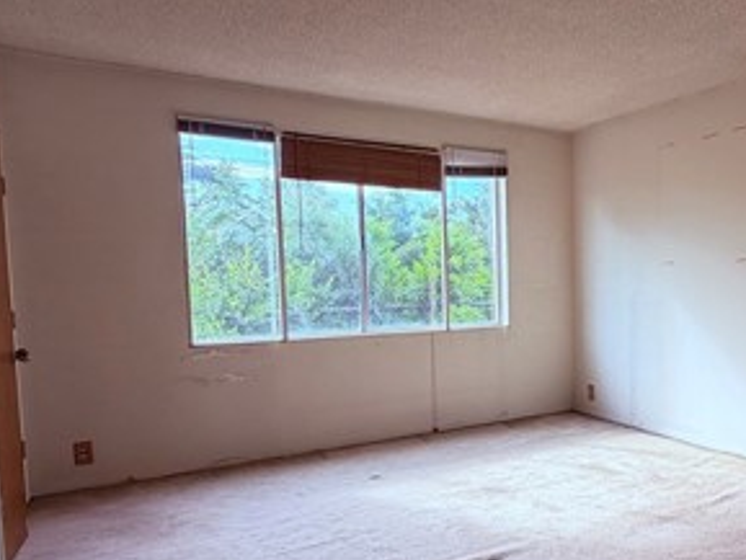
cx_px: 591
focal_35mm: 31
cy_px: 325
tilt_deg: -4.1
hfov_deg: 54.5
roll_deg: +1.9
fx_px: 668
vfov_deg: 45.3
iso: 40
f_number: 2.2
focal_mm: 2.22
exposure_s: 1/146
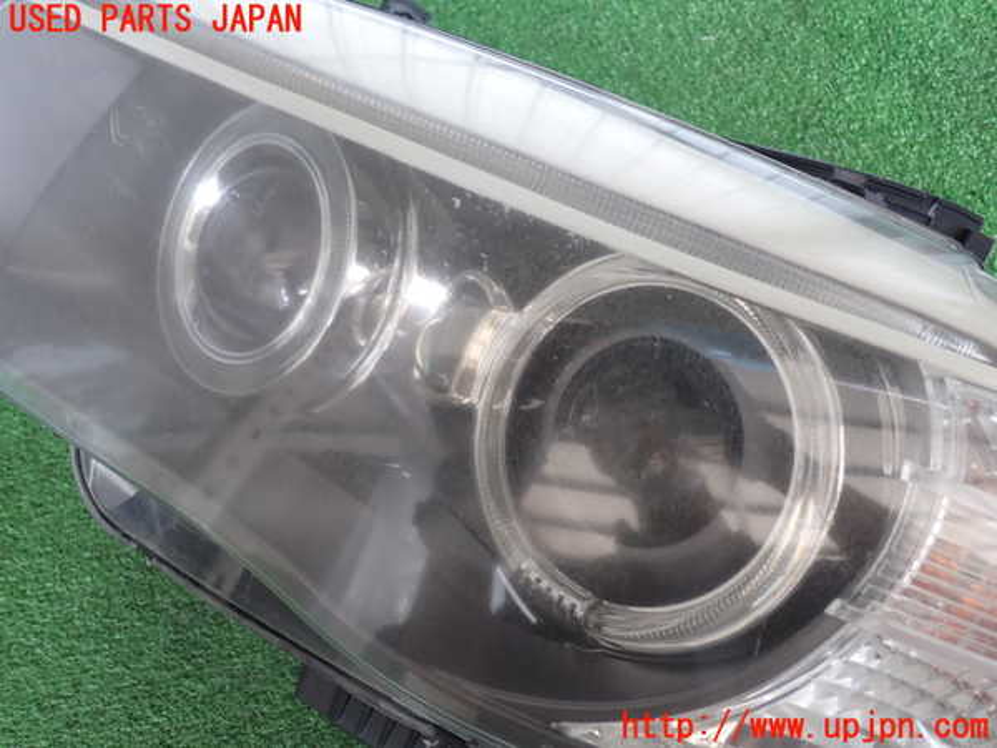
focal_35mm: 30
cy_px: 374
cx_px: 498
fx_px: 864
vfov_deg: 46.8
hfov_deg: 60.0
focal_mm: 5.4
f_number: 2.3
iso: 125
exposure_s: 1/60
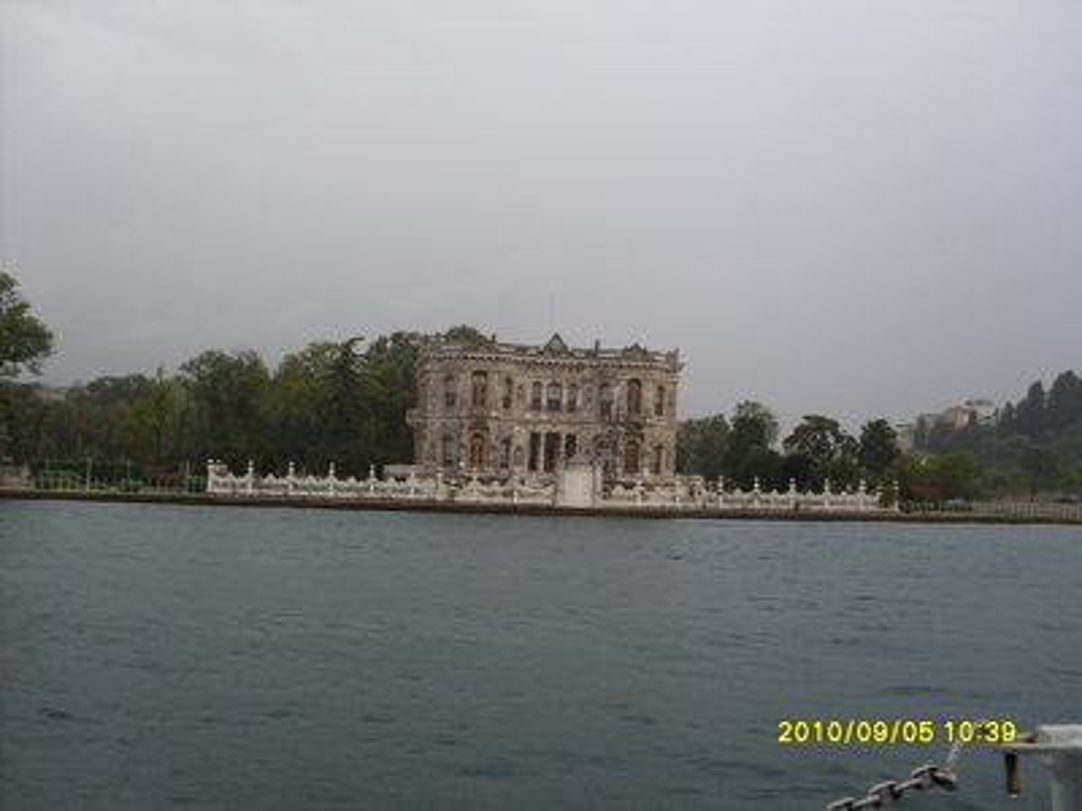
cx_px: 541
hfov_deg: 49.0
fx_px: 1188
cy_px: 406
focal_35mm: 38
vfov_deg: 37.7
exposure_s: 1/500
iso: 80
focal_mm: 6.3
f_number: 2.8
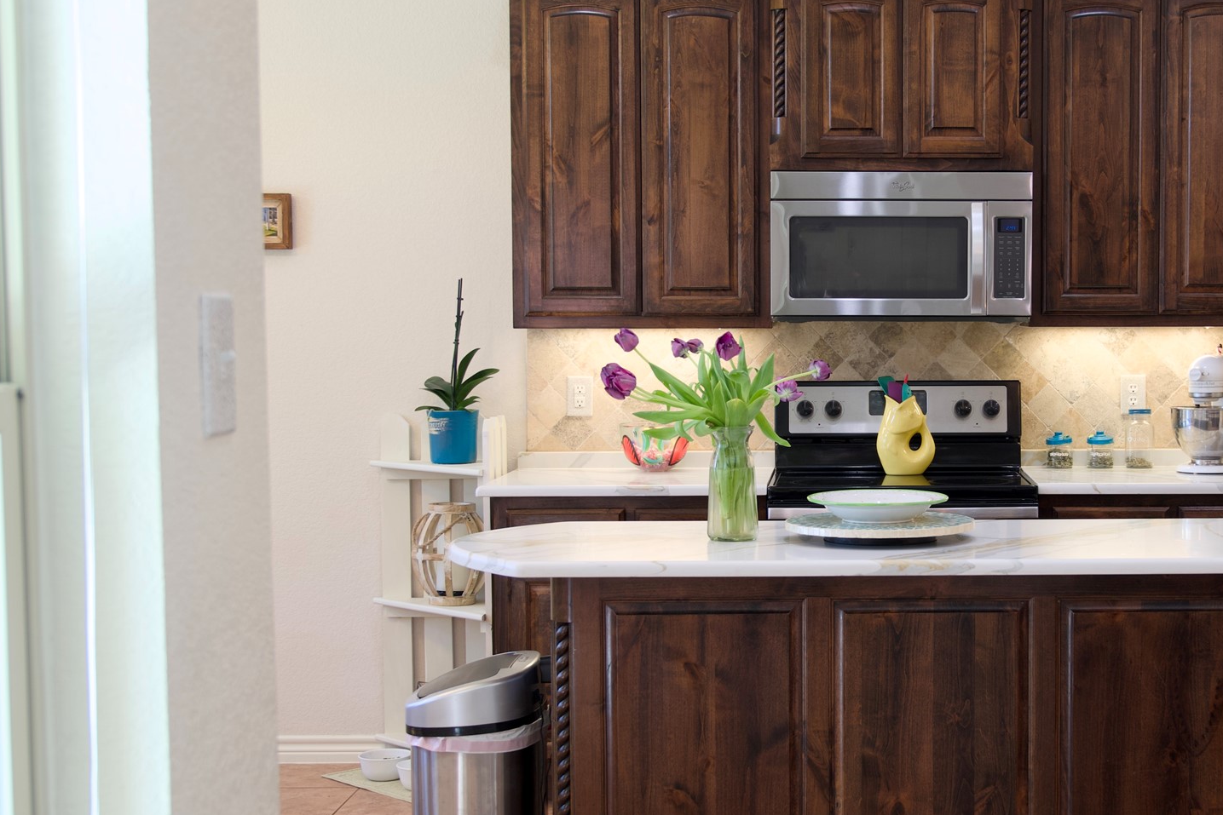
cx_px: 887
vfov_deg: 23.9
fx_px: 1928
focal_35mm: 57
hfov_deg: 34.6
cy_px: 434
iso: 100
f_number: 4
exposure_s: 1/8
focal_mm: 25
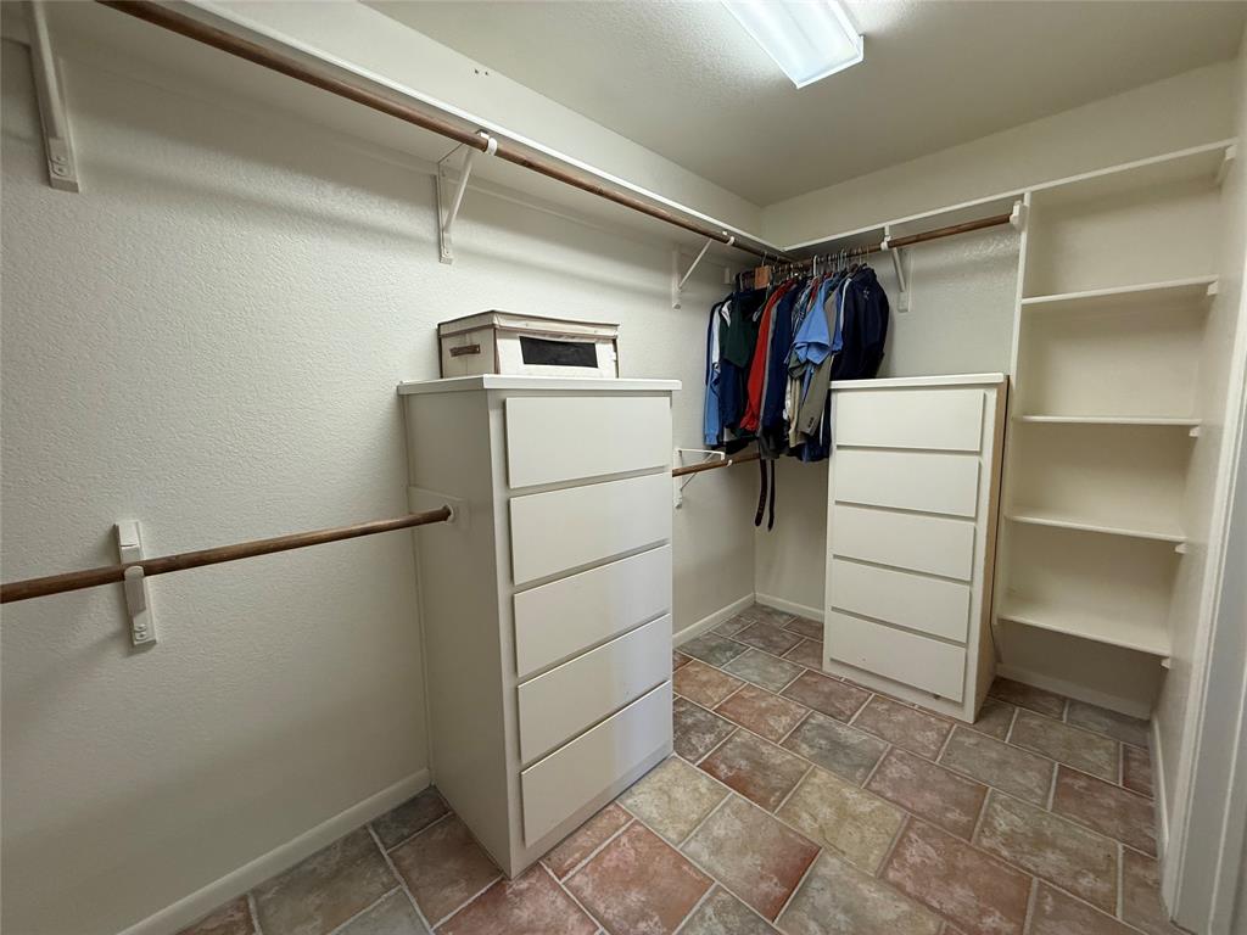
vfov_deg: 85.7
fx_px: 504
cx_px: 624
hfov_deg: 102.1
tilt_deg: -6.8
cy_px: 468
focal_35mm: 14
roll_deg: +1.0
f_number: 2.2
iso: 200
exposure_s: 1/120
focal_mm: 2.22
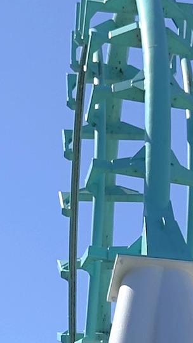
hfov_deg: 4.8
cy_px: 689
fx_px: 2255
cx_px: 330
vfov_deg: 8.3
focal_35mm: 248
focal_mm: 6.86
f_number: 1.78
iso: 64
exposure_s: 1/3155
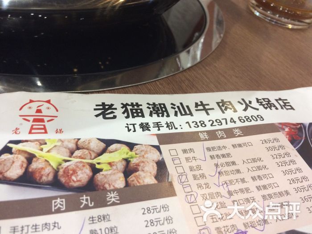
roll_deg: -13.8
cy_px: 117
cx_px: 156
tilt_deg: -41.3
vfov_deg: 48.2
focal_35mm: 29
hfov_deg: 61.7
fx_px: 261
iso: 160
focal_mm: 4.15
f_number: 2.2
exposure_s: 1/33
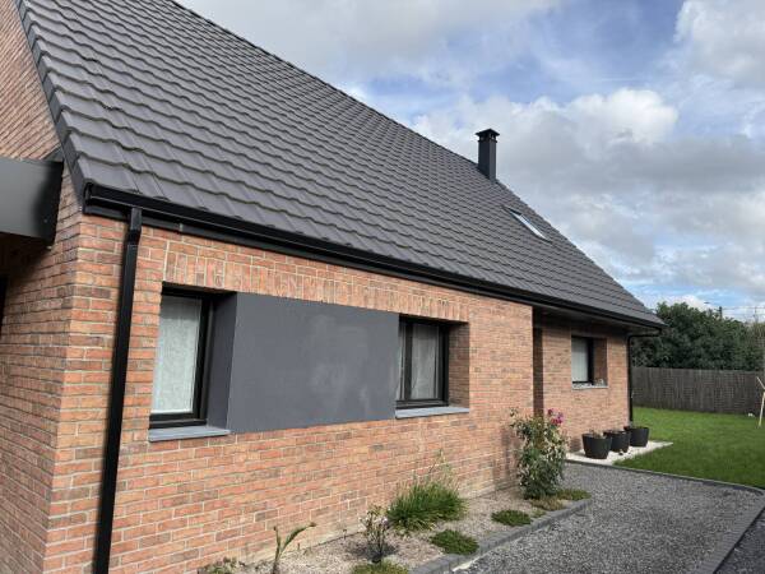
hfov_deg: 71.6
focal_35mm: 24
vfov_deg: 56.8
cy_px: 287
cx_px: 382
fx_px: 530
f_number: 1.78
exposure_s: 1/2370
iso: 80
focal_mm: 6.76
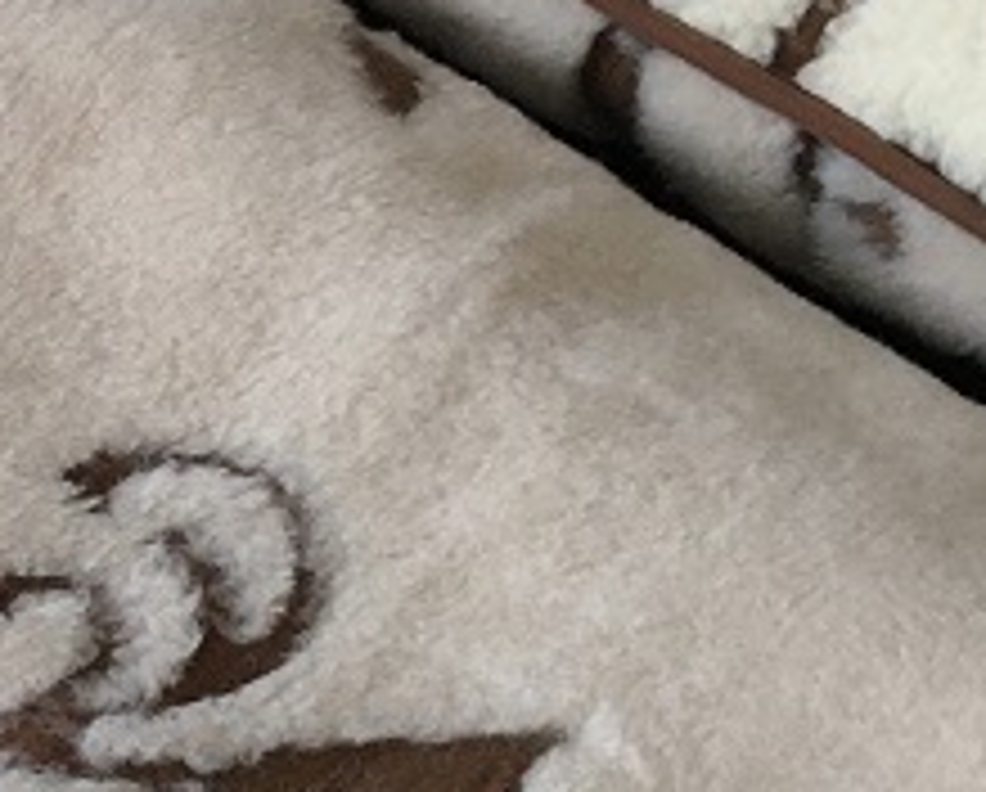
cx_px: -603
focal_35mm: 129
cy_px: 364
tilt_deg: -49.1
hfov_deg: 13.8
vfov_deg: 12.0
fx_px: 3771
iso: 125
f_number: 2.2
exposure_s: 1/33
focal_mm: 4.15
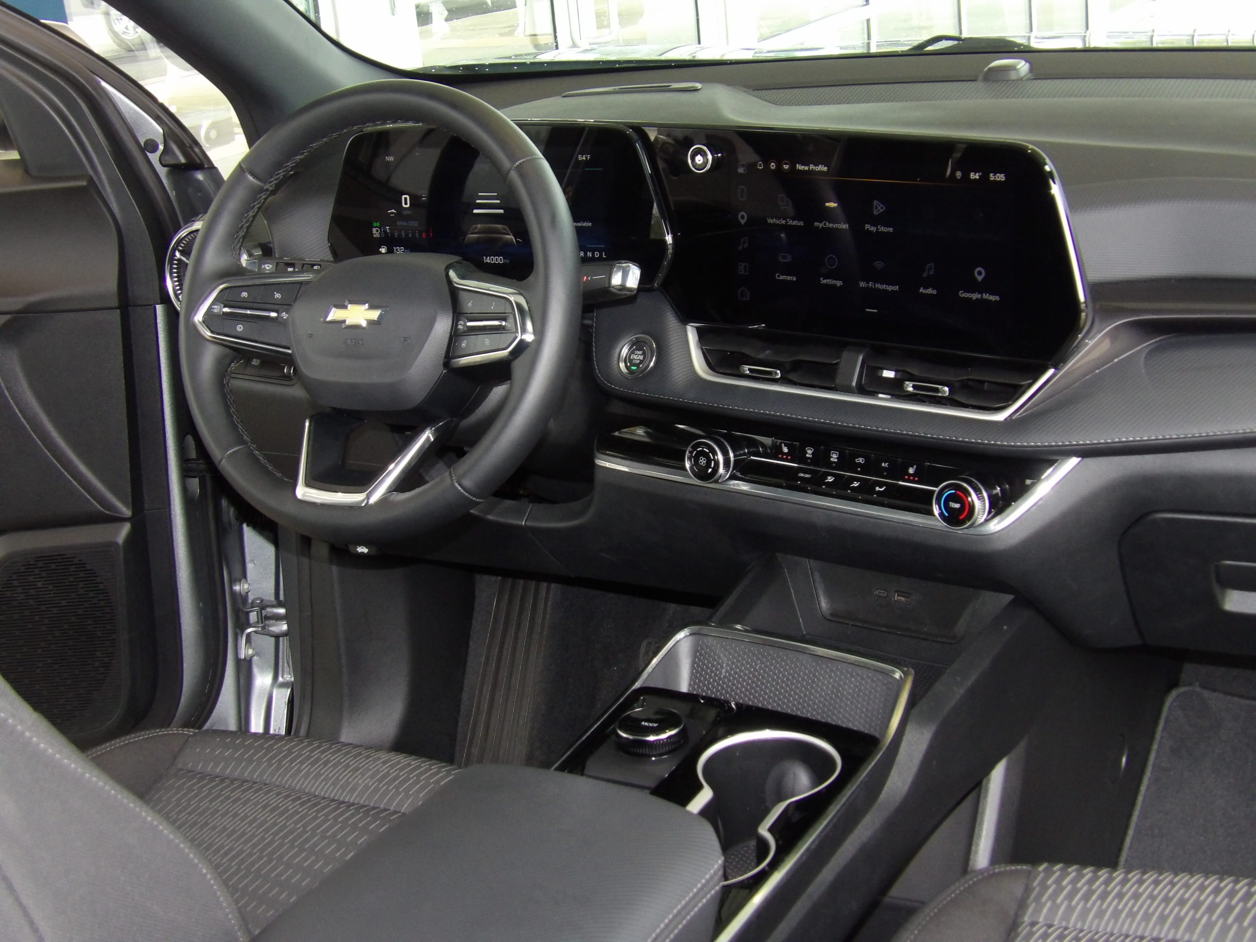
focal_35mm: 46
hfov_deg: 41.2
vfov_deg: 31.5
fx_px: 1669
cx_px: 628
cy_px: 471
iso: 400
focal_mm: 8.2
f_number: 3.8
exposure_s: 1/26
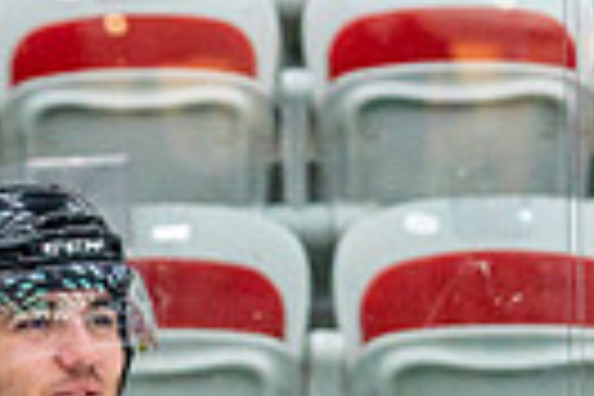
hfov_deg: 6.4
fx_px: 5131
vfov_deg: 4.4
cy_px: 826
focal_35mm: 311
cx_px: -612
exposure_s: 1/1250
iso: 3200
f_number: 2.8
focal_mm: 71
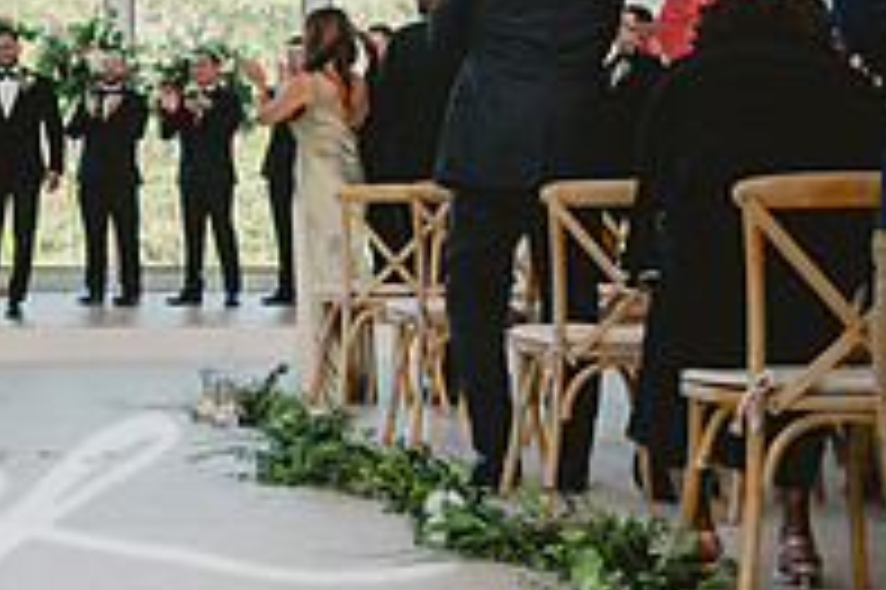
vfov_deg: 17.4
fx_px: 1918
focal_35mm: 78
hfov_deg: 24.3
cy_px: 162
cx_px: -81
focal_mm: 26.5
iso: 125
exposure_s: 1/200
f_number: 2.8
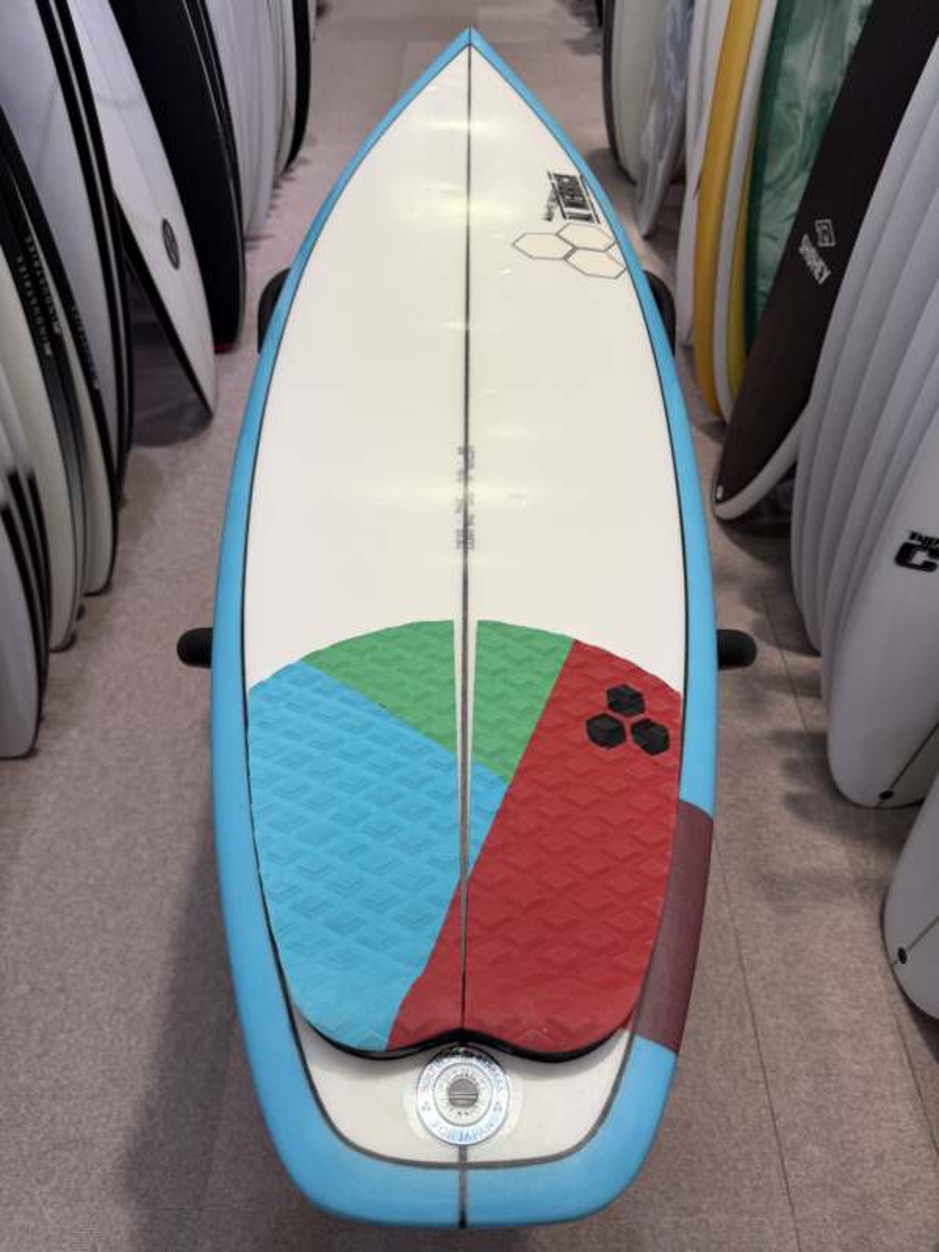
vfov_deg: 71.6
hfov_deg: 56.8
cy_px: 626
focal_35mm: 24
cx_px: 470
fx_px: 868
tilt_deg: -46.4
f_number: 1.78
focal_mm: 6.76
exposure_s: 1/179
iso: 64
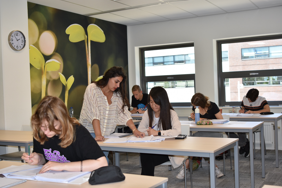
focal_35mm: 49
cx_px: 142
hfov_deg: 40.3
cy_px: 92
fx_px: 384
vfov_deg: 27.5
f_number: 2.8
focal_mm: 32
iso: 200
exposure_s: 1/160
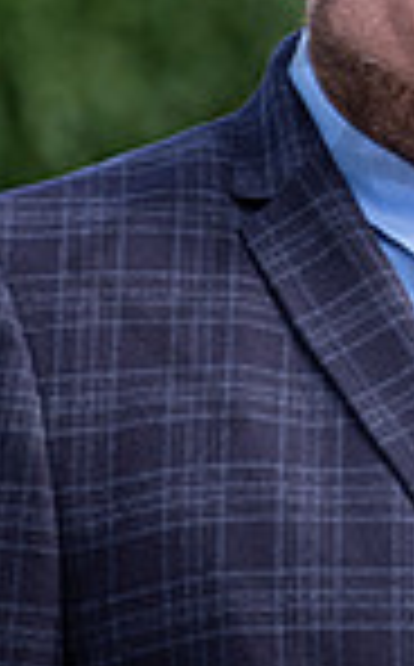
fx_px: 11816
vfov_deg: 3.2
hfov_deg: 2.0
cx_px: 558
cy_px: 130
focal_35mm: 652
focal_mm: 140
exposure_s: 1/1000
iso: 200
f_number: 2.8
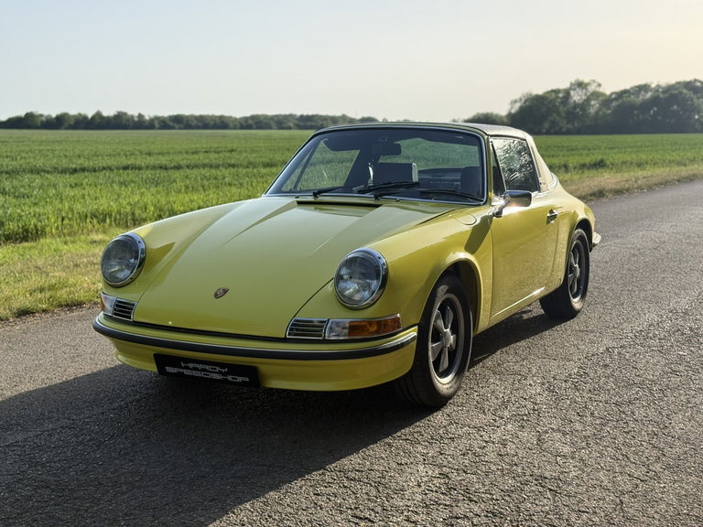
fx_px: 975
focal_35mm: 48
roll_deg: -0.5
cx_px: 352
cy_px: 264
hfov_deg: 39.7
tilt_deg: -6.8
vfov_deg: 30.3
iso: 80
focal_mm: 6.76
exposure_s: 1/3891
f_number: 1.78
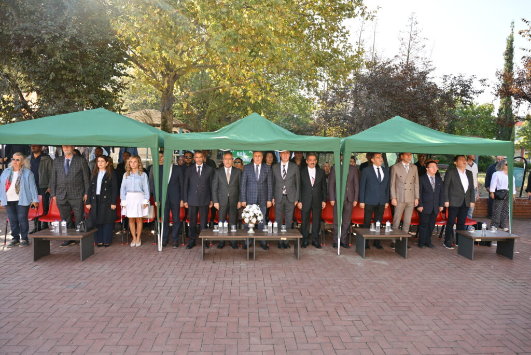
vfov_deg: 53.2
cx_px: 266
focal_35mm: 24
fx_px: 354
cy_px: 178
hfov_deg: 73.7
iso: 200
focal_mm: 24
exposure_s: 1/160
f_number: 5.6
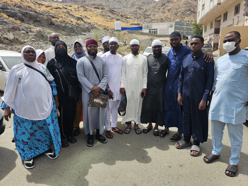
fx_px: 165
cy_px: 93
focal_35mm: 23
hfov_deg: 73.9
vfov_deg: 58.9
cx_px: 124
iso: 10
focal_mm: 6.3
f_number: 1.7
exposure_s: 1/845
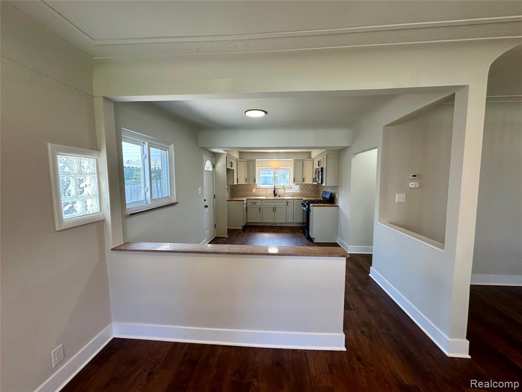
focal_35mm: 14
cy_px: 196
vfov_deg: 85.7
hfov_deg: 102.1
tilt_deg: -4.6
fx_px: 211
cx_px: 261
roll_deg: +0.9
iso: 100
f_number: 2.2
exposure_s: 1/120
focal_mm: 2.22
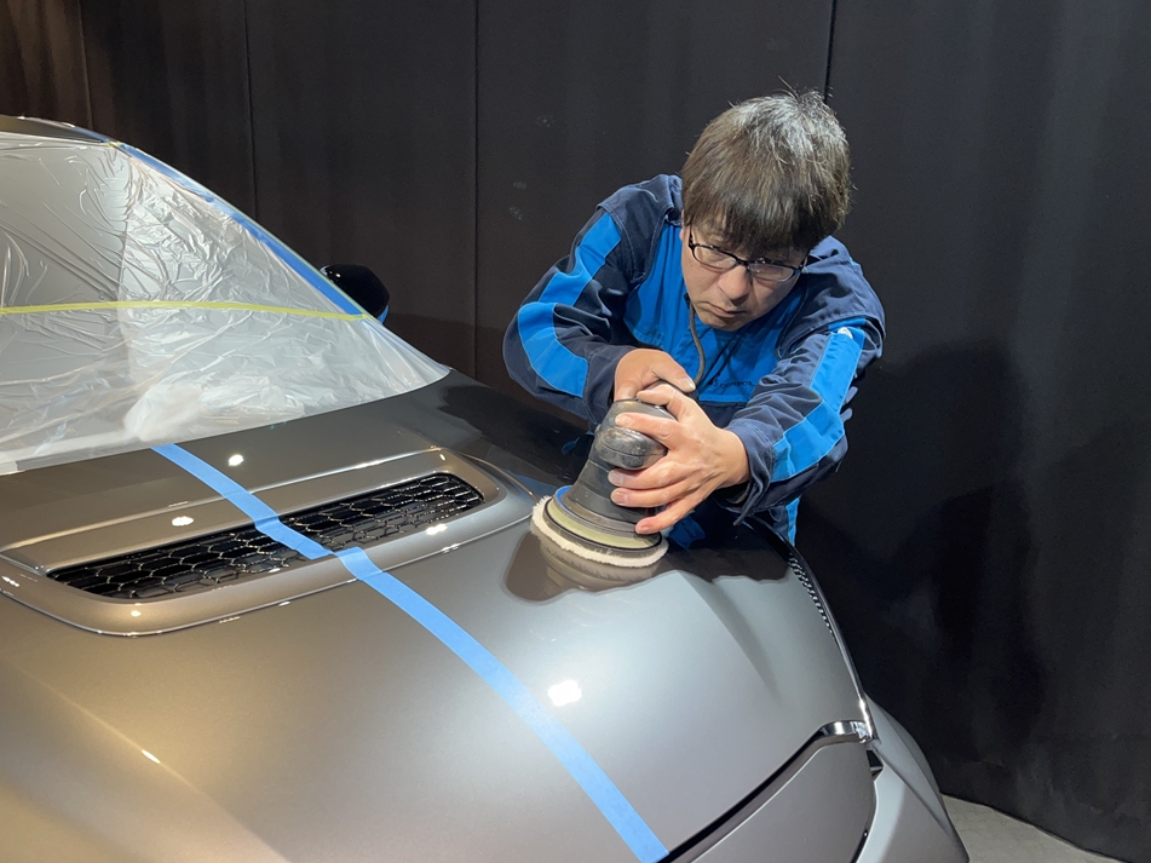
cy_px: 552
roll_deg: +1.4
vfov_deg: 40.3
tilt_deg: -18.5
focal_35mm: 35
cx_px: 415
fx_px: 1164
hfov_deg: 51.9
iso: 80
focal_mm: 5.1
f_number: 1.6
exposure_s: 1/120
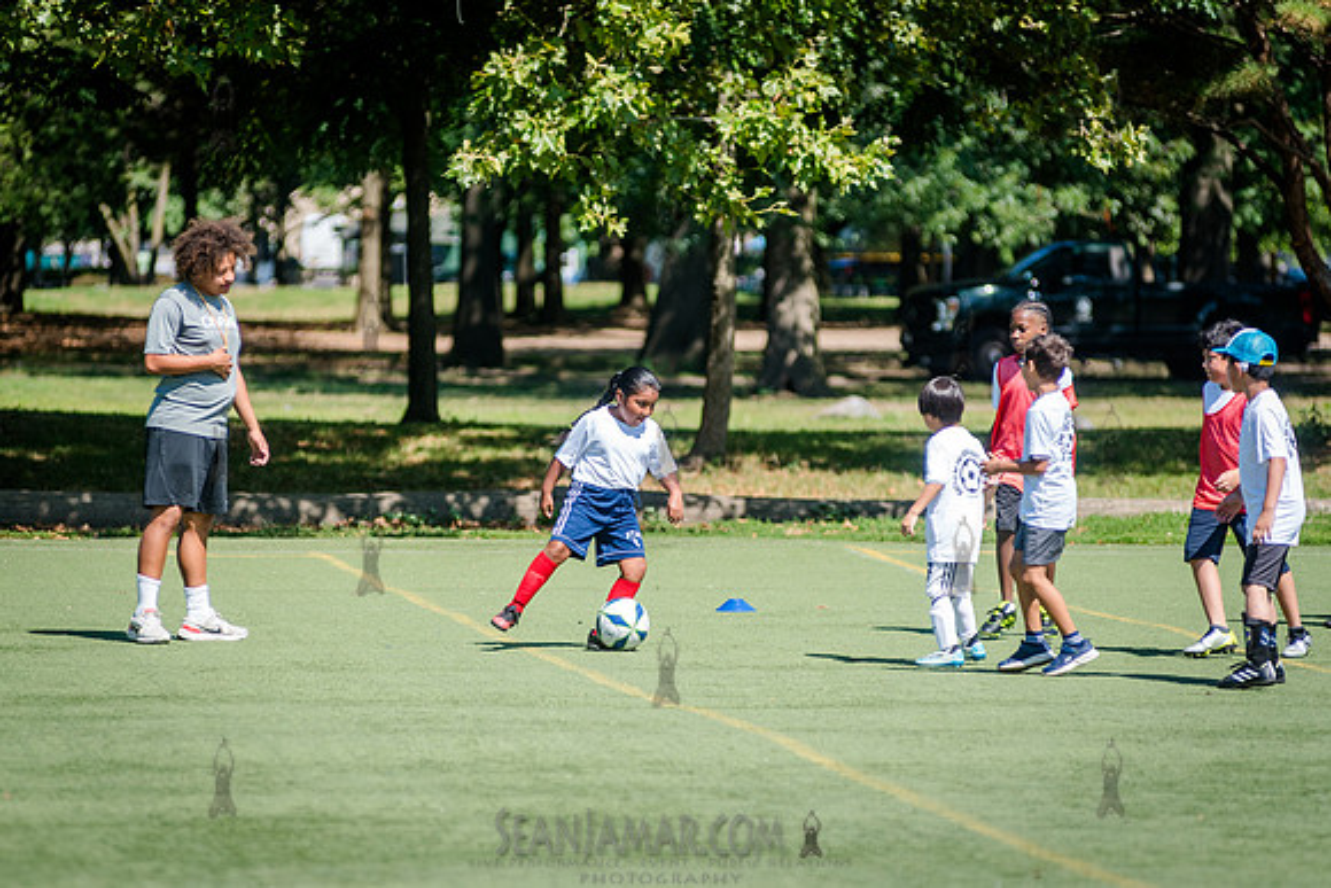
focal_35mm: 232
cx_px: 622
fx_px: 8590
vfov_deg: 5.9
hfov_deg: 8.9
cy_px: 513
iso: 200
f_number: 4
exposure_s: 1/1250
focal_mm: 200
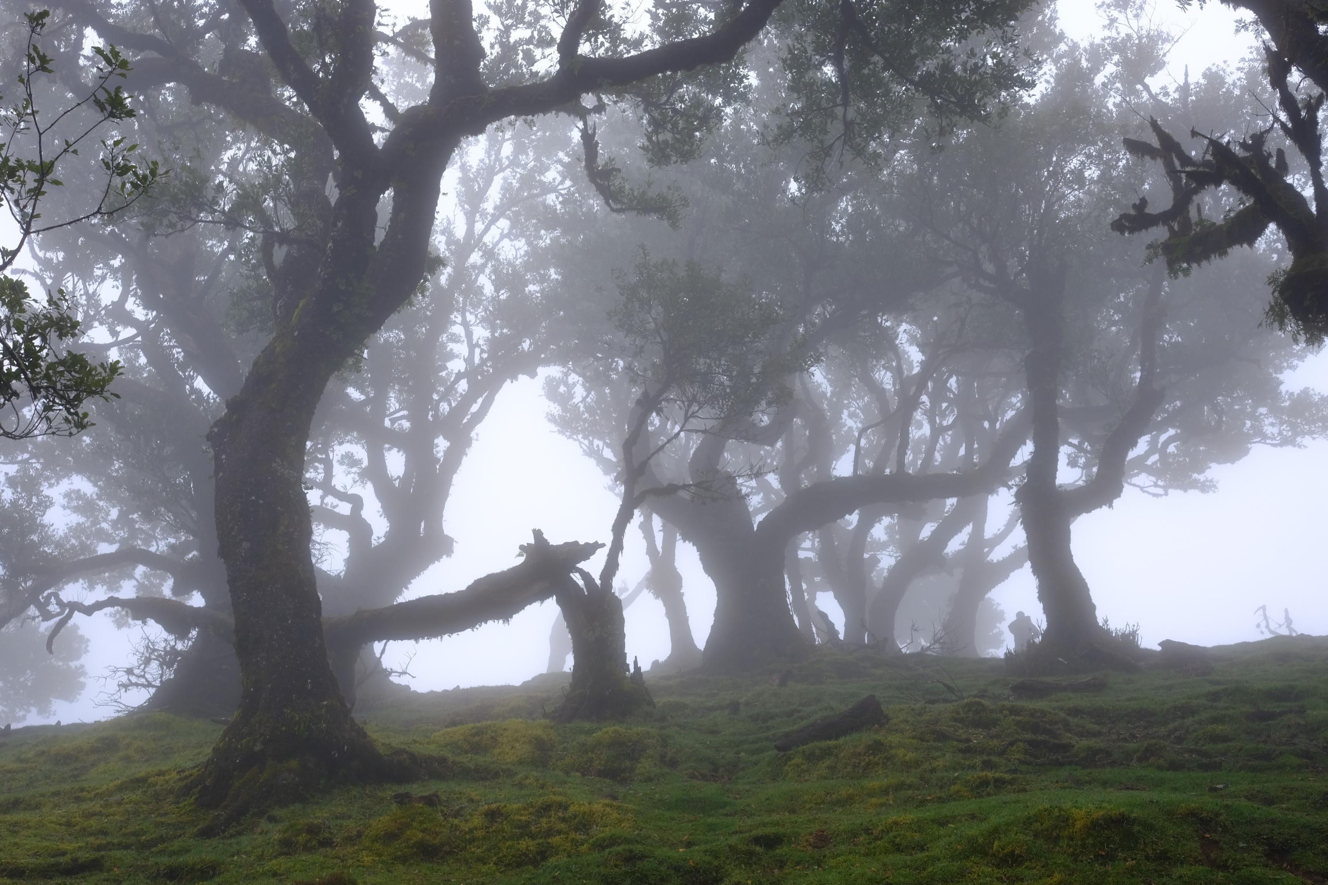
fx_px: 1512
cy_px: 442
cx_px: 664
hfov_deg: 47.4
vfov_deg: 32.6
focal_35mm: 41
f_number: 8
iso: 200
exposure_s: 1/60
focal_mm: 27
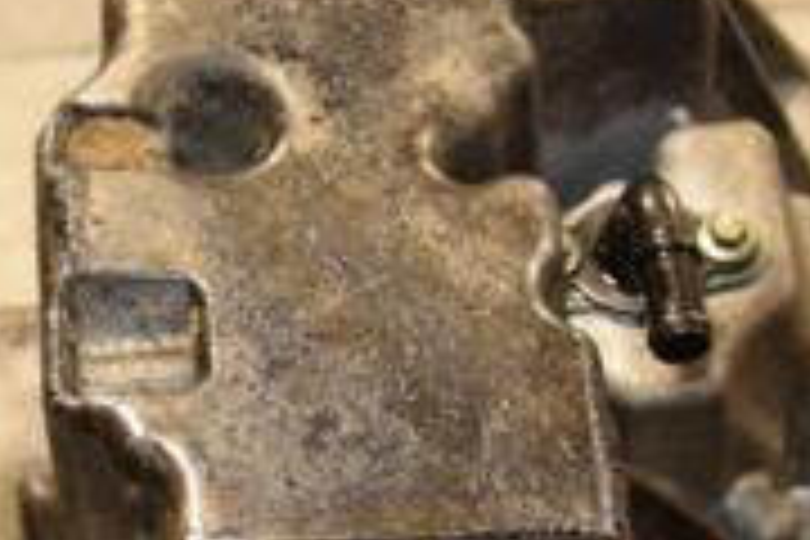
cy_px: 652
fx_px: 2925
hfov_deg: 15.7
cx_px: 256
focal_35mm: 130
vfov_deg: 10.4
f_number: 5
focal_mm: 26
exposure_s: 1/125
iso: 800
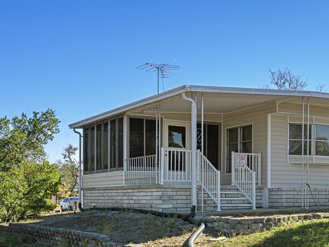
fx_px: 551
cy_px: 207
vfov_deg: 24.7
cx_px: 285
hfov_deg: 31.9
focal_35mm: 58
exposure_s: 1/80
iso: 320
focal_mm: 31
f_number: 8
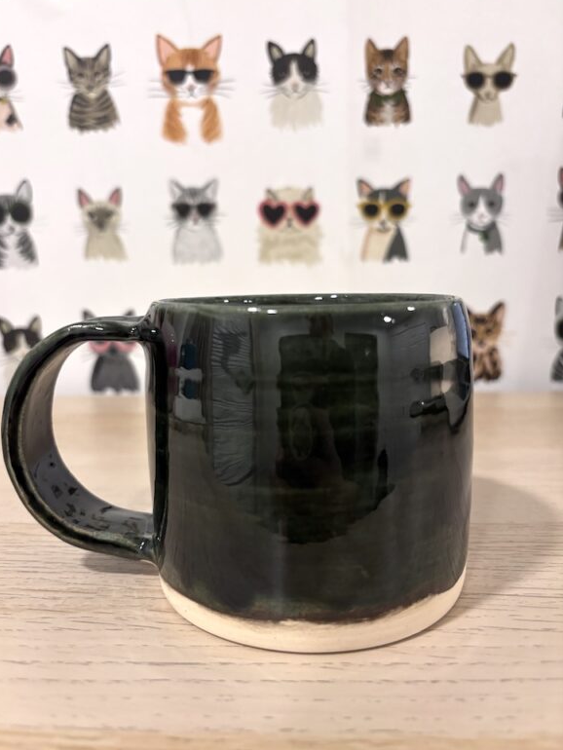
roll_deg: +0.2
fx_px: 585
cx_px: 272
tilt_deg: -10.2
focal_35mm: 27
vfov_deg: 65.3
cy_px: 376
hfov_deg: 51.4
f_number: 1.6
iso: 250
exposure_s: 1/60
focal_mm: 5.96
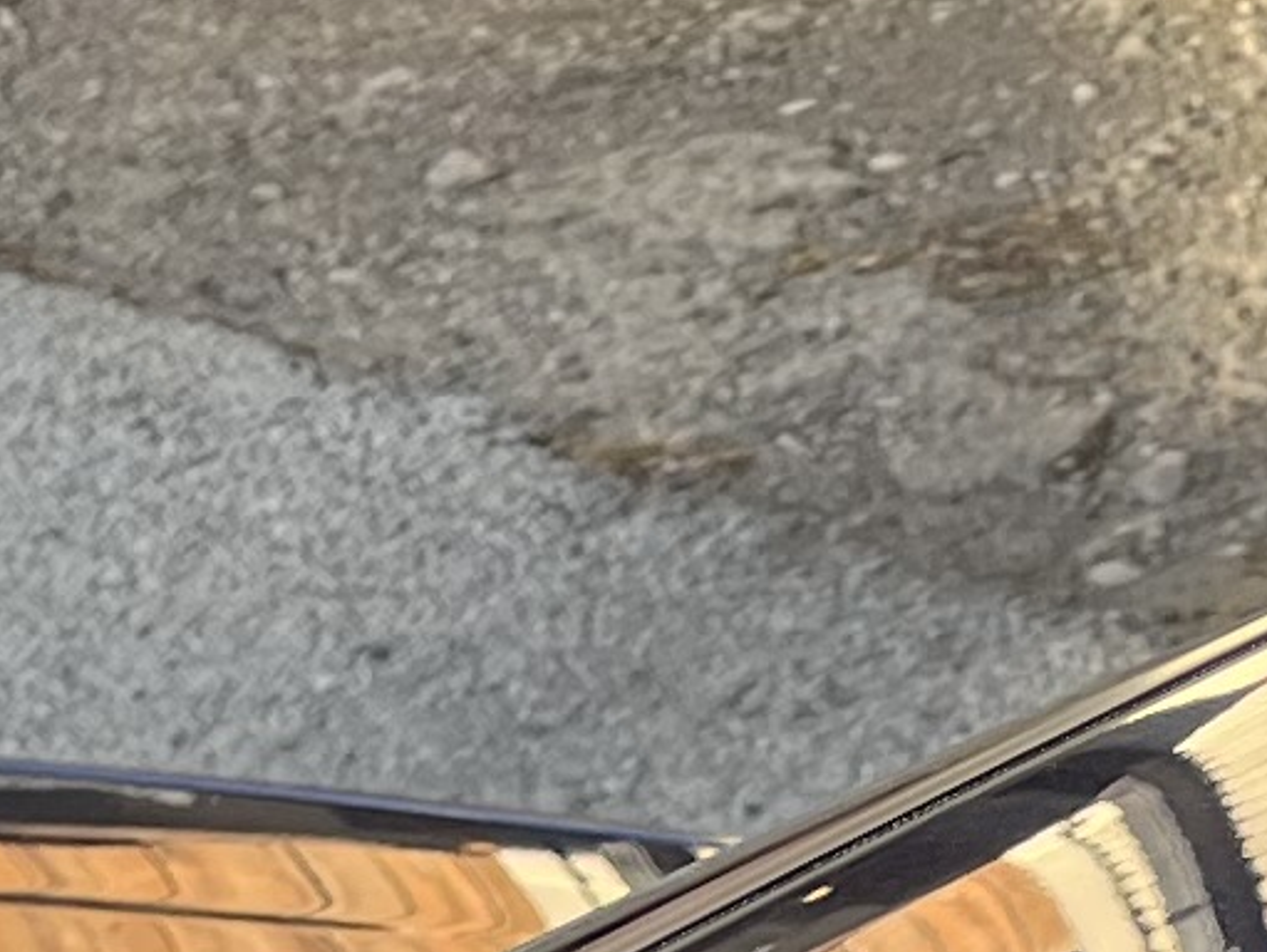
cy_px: 2400
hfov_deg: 9.4
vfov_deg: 6.8
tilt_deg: -36.4
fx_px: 7509
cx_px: 1879
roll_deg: +8.8
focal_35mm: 205
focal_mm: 5.1
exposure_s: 1/352
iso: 50
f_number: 1.6
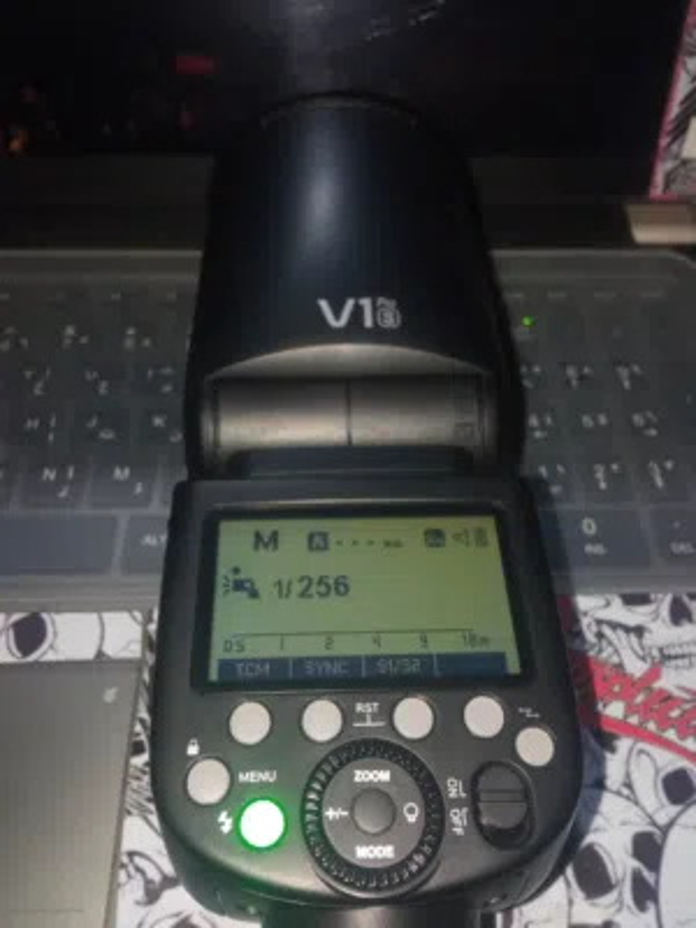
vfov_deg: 65.3
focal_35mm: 27
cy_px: 464
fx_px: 724
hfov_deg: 51.4
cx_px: 348
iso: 425
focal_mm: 3.79
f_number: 2.2
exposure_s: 1/25
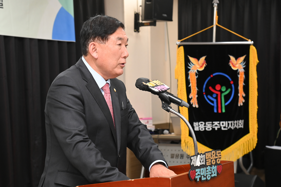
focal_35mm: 70
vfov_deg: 19.5
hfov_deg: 28.8
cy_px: 94
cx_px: 140
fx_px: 546
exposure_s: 1/250
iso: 3200
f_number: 6.3
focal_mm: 70
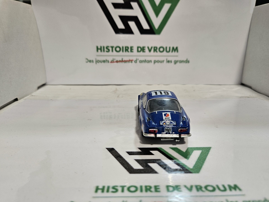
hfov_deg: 67.3
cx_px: 138
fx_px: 202
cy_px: 106
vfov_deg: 53.0
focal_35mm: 26
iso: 125
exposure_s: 1/100
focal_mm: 5
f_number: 1.8
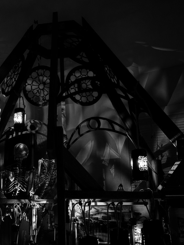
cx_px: 40
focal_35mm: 42
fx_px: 298
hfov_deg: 33.4
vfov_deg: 44.4
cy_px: 156
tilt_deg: +10.3
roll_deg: -2.8
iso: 1600
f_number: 1.78
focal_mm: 6.76
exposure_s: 1/2
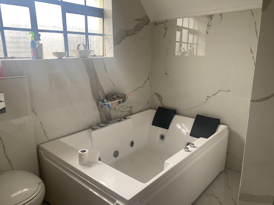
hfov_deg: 67.3
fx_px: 206
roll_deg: -0.1
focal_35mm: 26
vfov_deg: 53.1
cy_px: 102
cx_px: 137
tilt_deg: -13.8
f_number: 1.8
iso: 125
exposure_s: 1/75
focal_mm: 4.25
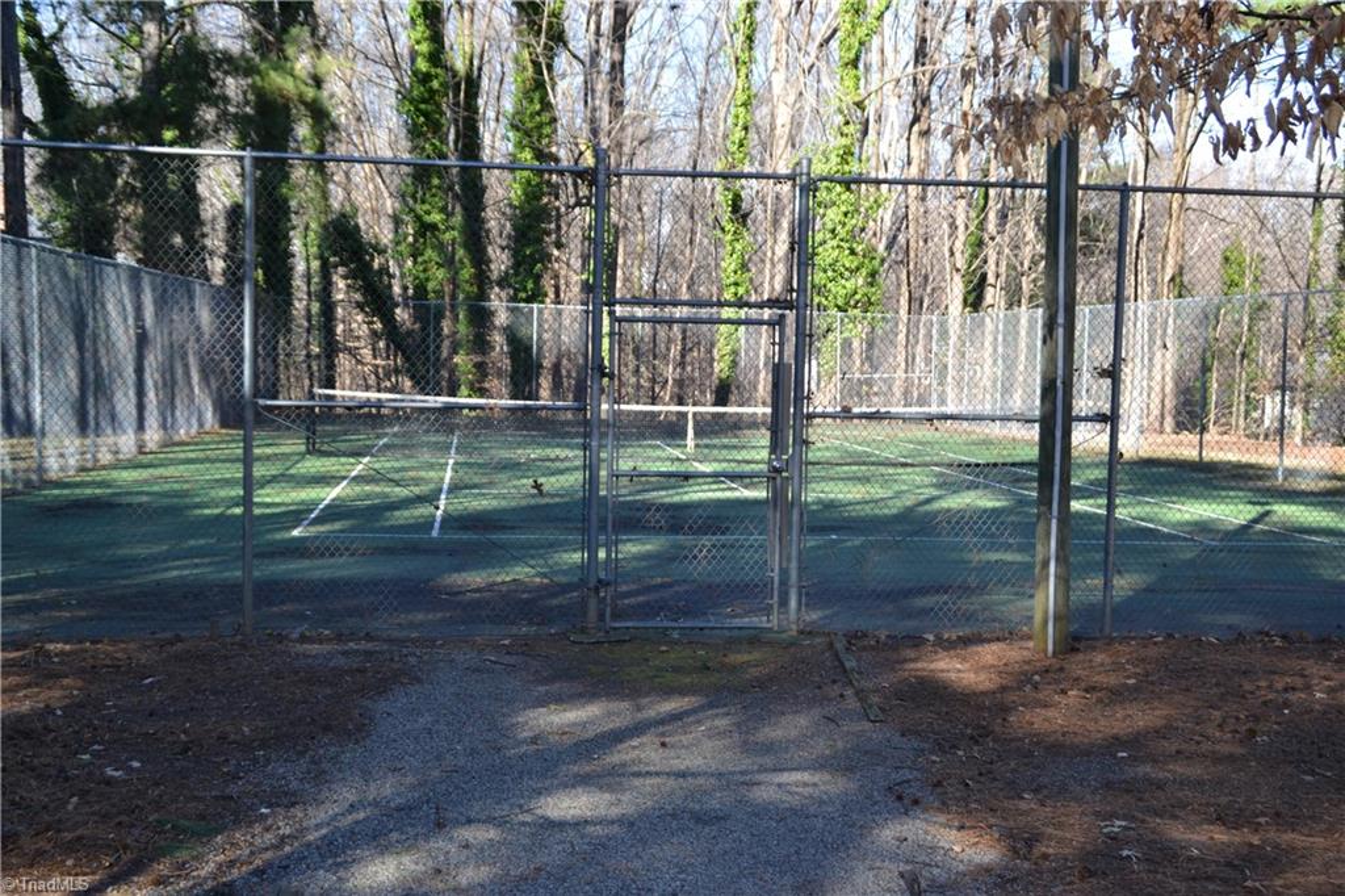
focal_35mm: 48
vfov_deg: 28.1
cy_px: 448
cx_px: 672
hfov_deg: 41.1
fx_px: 1793
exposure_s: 1/125
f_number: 5.6
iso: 100
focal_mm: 32
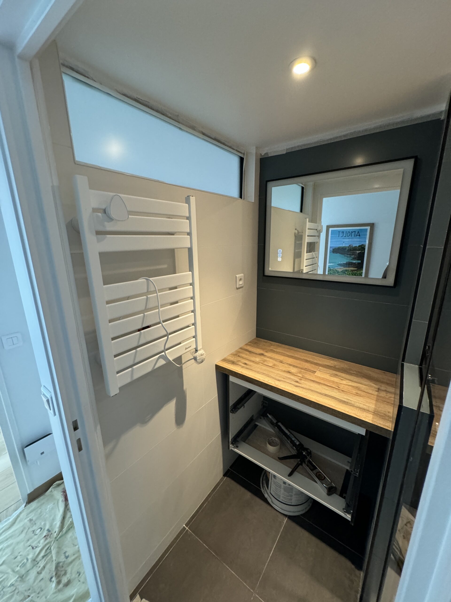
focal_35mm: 14
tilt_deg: -13.0
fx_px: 243
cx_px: 226
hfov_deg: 85.7
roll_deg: +1.2
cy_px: 301
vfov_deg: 102.1
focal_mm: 2.22
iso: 320
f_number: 2.2
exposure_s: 1/50
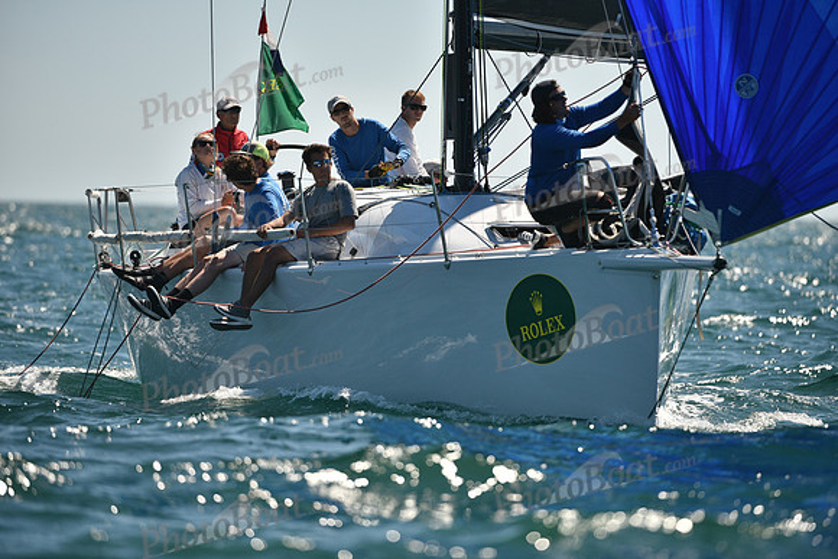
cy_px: 280
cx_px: 419
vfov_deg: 3.9
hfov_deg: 5.9
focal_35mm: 350
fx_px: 8149
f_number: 4.5
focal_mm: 350
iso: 250
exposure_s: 1/2500
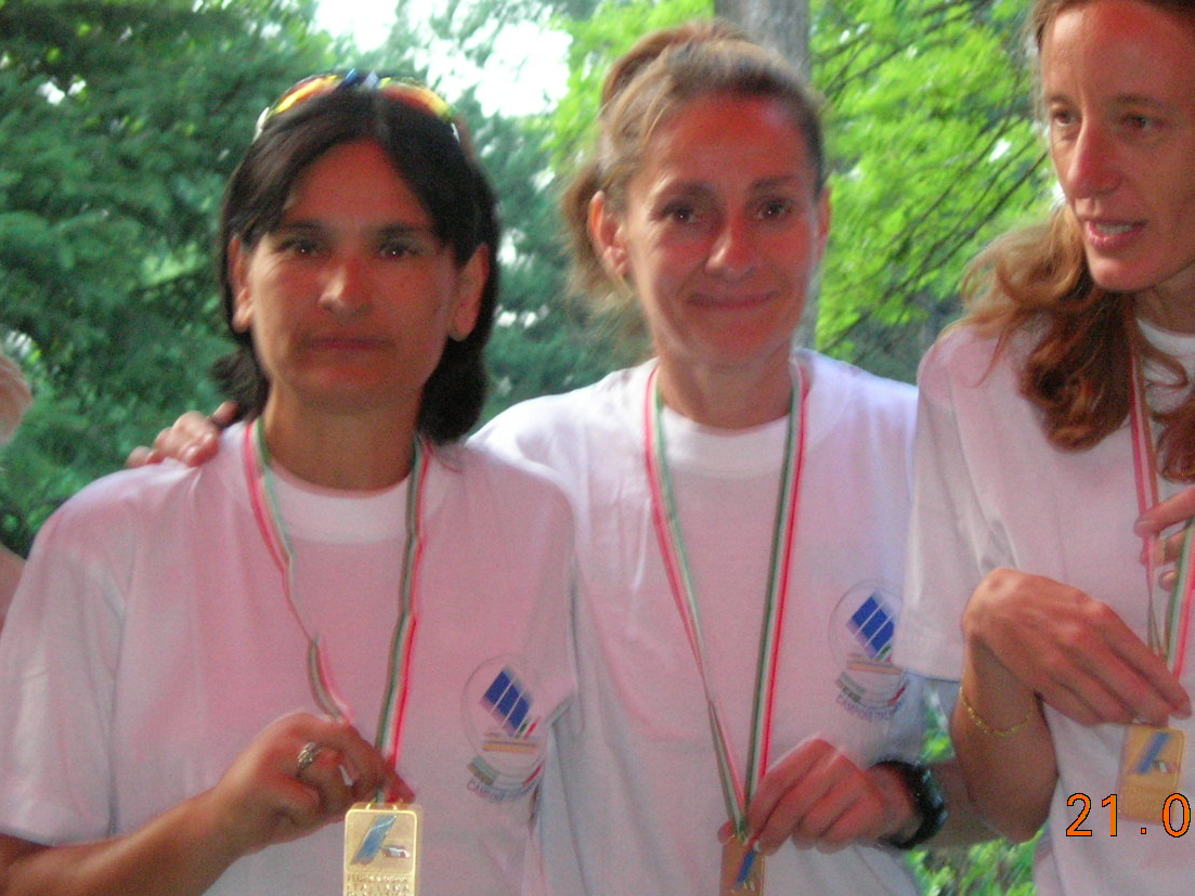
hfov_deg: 16.5
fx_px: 4108
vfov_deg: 12.4
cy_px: 301
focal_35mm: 119
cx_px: 814
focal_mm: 17
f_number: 4
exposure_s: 1/30.3
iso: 400
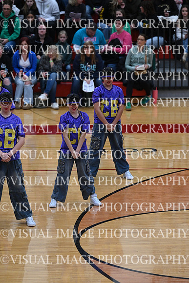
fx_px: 1574
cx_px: 94
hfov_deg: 6.9
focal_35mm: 200
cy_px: 142
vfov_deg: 10.3
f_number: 4
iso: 4000
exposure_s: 1/400
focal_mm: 200
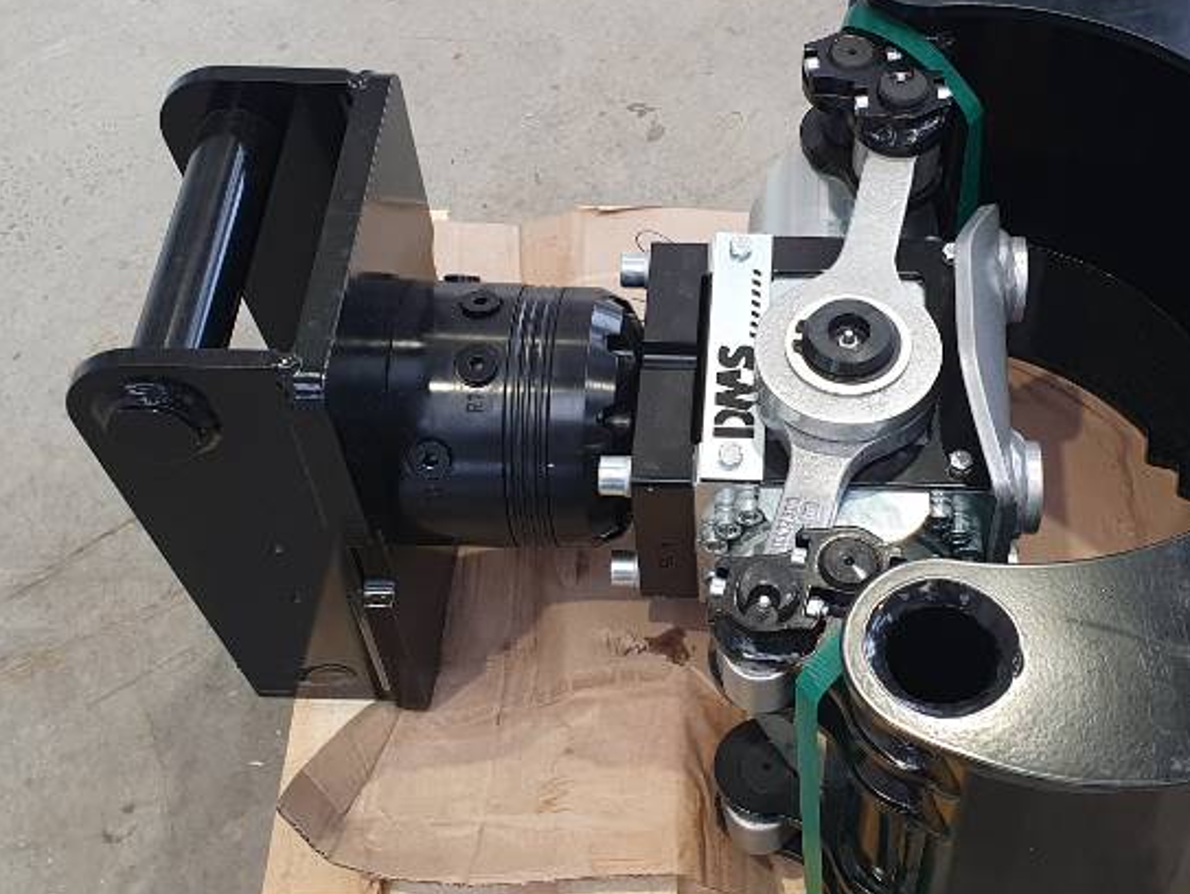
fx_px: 1686
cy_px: 427
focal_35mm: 49
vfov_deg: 29.7
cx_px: 767
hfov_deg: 38.6
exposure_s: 1/100
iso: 100
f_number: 2.4
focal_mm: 4.32
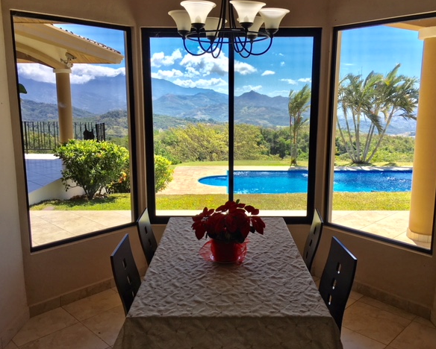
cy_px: 172
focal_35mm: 31
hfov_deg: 57.1
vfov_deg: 47.2
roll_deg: +0.2
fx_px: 400
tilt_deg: -9.7
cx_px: 226
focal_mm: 4.15
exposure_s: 1/864
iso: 25
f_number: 2.2
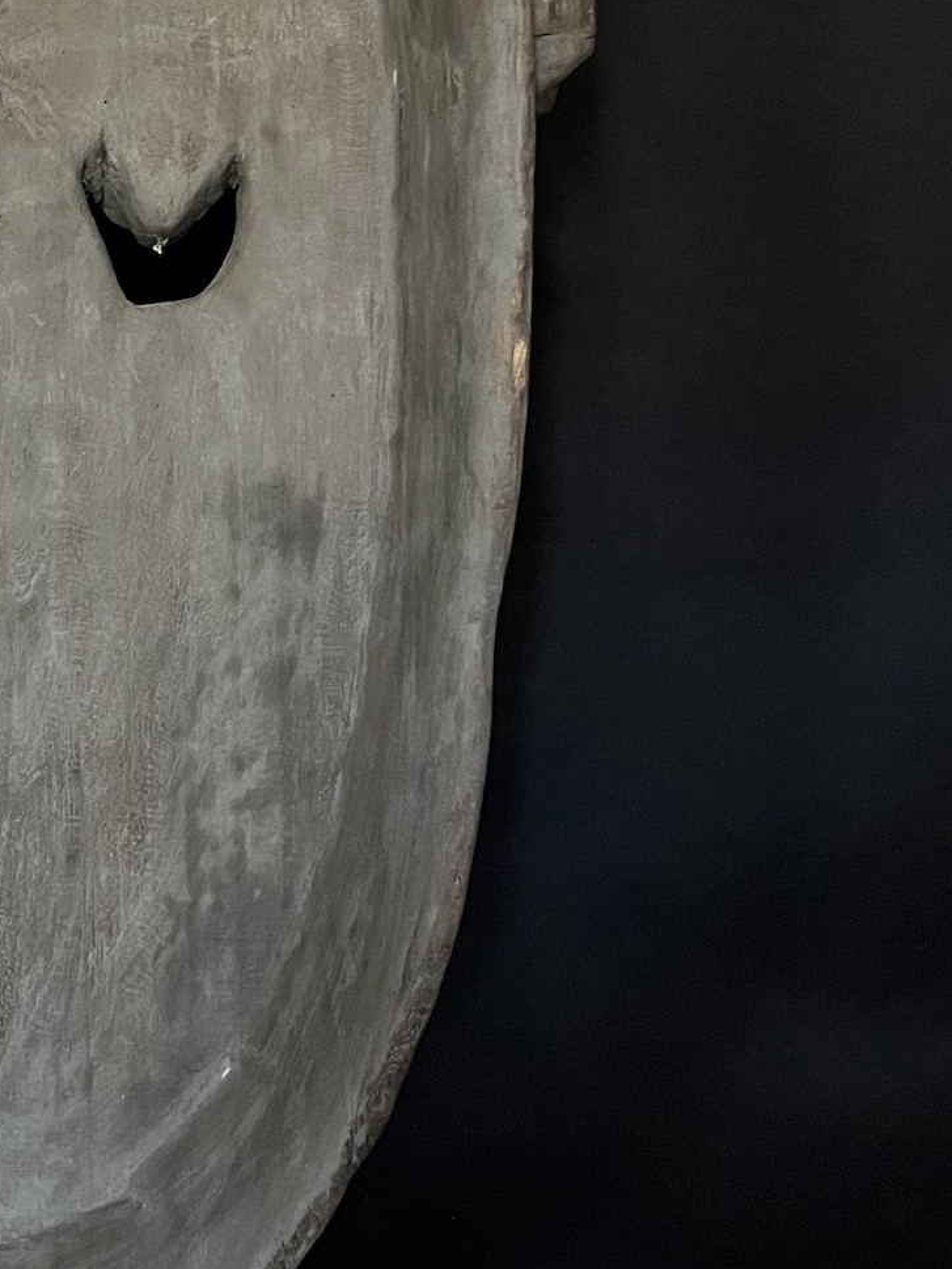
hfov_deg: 23.4
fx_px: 2163
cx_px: -81
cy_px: 240
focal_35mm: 59
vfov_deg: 31.8
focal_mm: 5.1
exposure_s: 1/35
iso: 640
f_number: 1.6
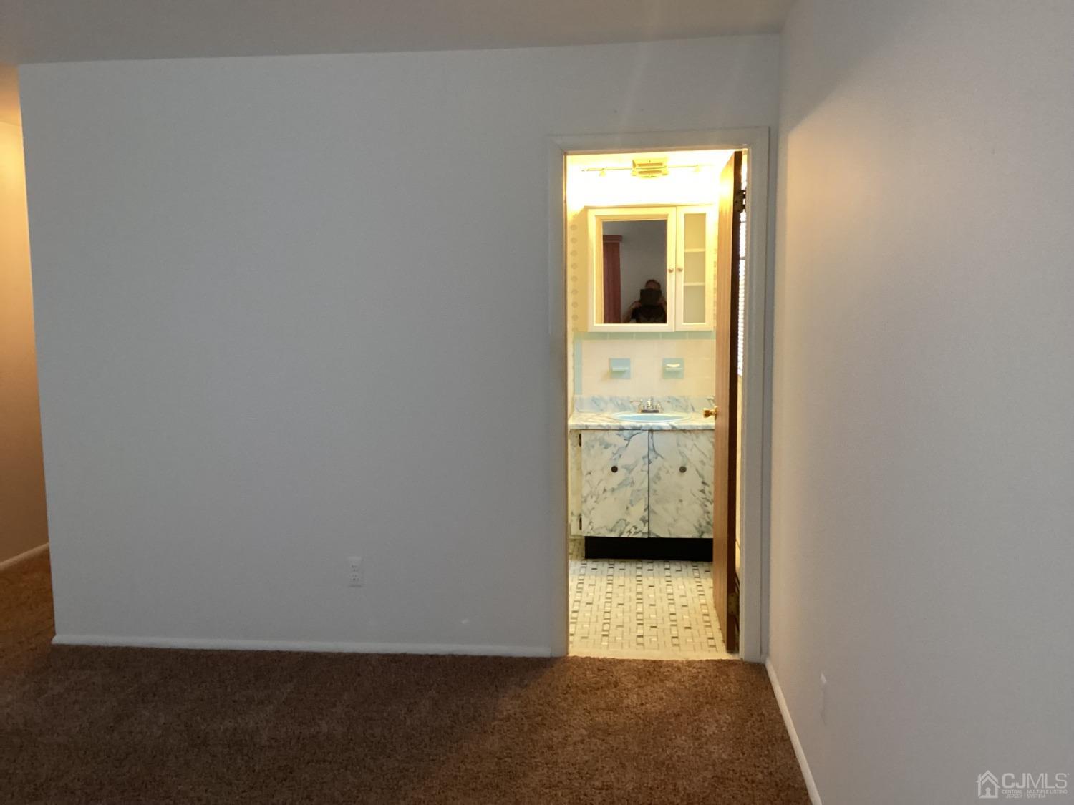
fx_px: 962
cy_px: 402
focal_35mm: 31
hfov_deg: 58.4
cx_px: 537
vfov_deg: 45.4
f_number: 2.4
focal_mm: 3.3
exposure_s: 1/33
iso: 250
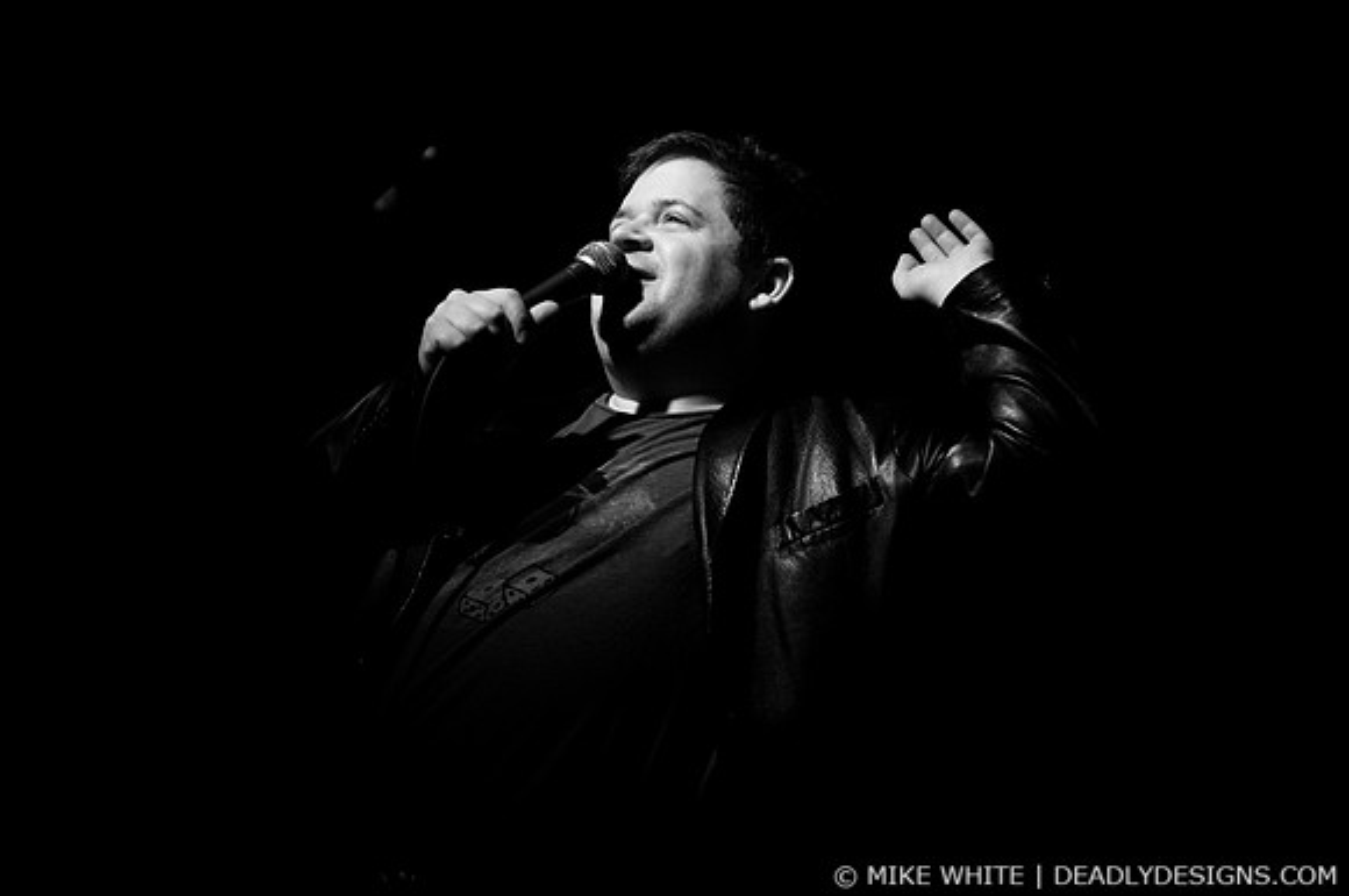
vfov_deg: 17.4
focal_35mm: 78
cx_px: 674
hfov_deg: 26.0
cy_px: 448
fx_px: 2919
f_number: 2.8
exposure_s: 1/200
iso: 1000
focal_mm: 52
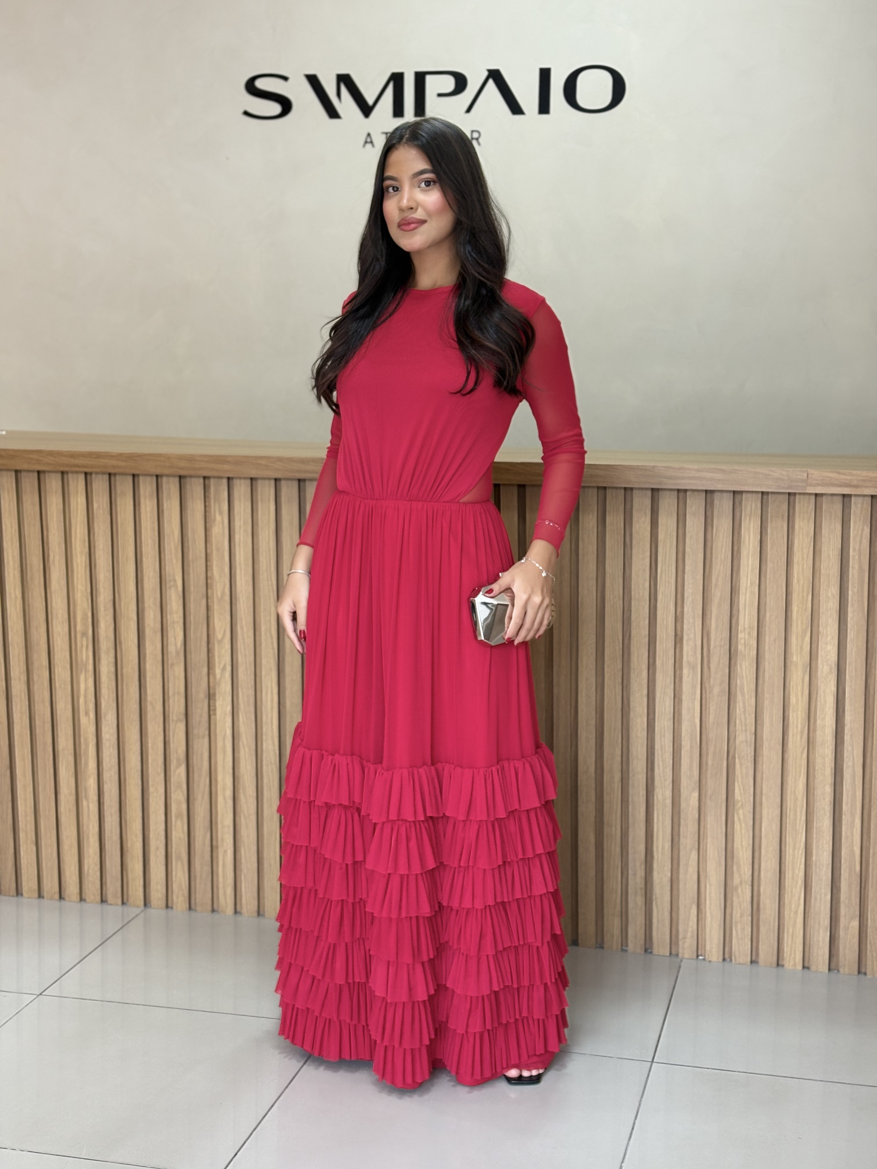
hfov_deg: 28.0
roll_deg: +0.0
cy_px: 584
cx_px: 438
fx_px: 1757
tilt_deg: -8.3
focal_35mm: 52
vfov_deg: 36.8
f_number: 1.6
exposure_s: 1/60
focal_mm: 5.96
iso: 64
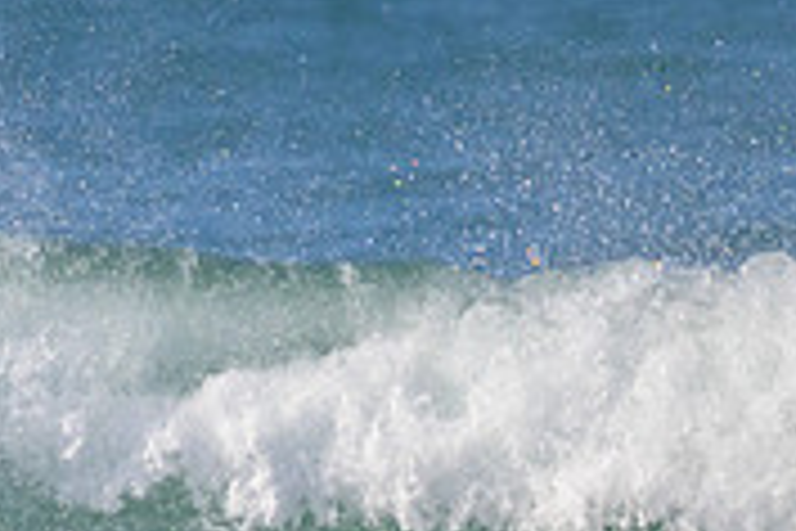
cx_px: 114
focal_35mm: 2895
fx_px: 64007
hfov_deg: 0.7
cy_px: 898
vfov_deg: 0.5
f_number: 11
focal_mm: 800
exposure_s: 1/2000
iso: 1100
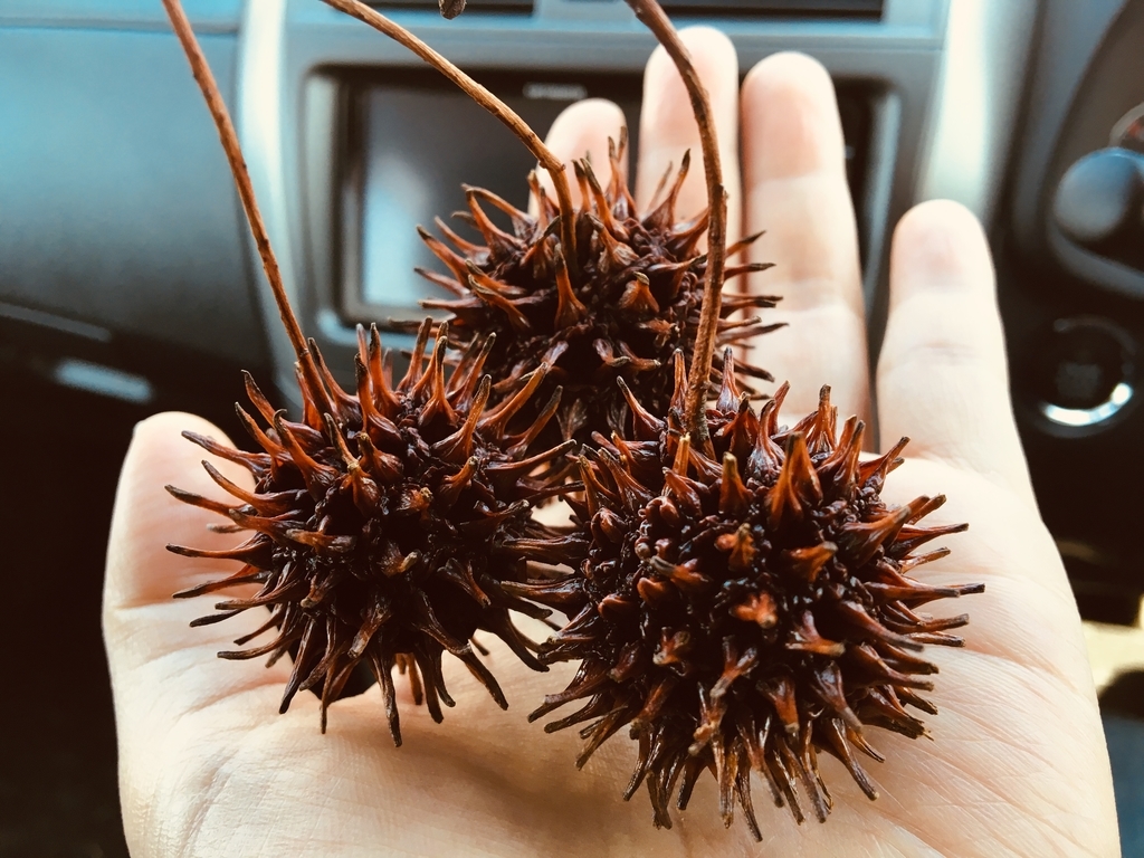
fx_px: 958
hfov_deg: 61.7
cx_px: 572
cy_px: 429
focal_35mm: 29
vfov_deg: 48.2
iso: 25
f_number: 2.2
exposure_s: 1/40
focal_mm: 4.15
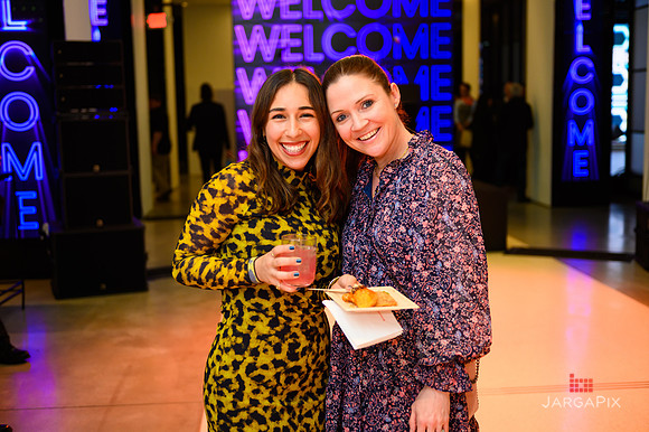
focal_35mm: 45
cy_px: 216
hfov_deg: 43.6
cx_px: 324
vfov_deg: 29.8
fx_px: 811
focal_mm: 45
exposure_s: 1/200
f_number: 3.2
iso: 800
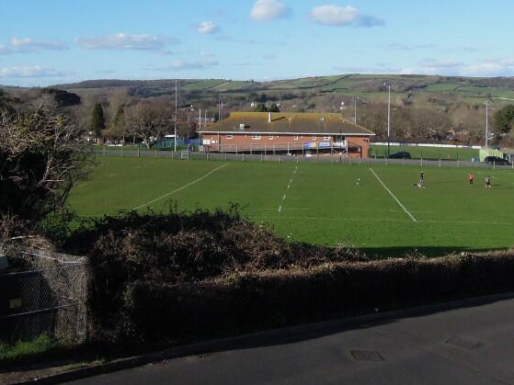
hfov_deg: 42.9
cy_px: 80
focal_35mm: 44
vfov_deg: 32.0
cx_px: 242
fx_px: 653
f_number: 4
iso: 160
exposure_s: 1/1250
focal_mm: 4.3
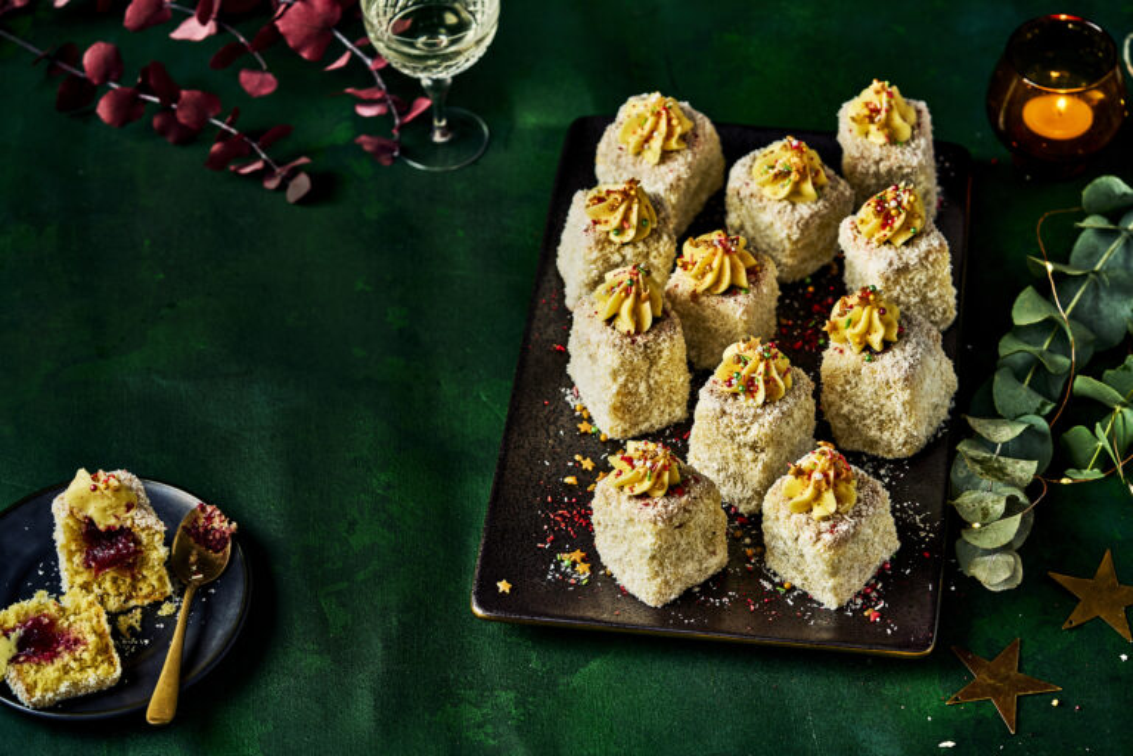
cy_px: 378
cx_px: 566
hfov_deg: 22.6
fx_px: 2832
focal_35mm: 90
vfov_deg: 15.2
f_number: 5
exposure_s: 1/30
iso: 50
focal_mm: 90
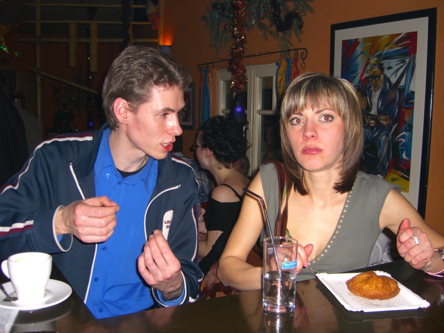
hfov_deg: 49.0
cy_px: 166
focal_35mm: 38
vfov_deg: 37.7
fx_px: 487
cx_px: 222
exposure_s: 1/60
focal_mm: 7.9
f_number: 2.8
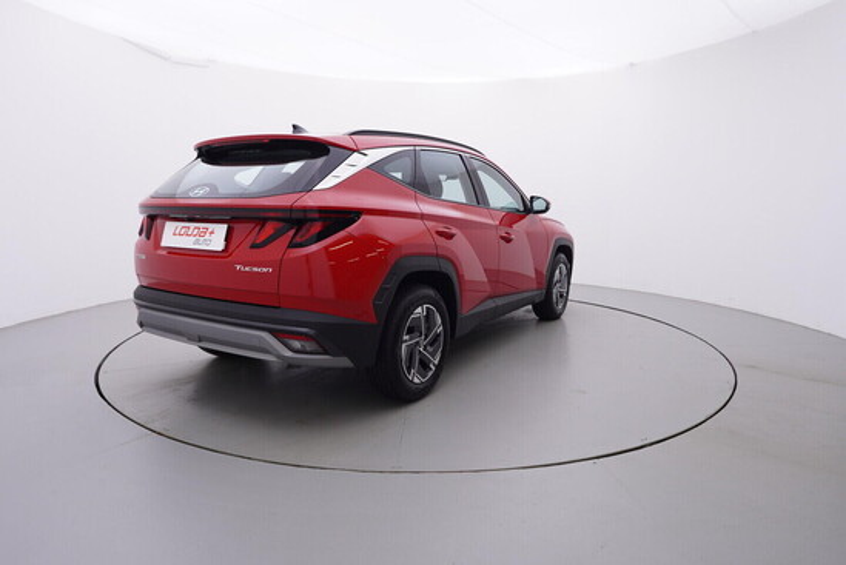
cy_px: 282
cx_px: 423
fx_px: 529
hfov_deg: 77.3
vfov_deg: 56.2
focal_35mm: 22
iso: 200
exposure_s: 1/80
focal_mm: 15
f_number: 5
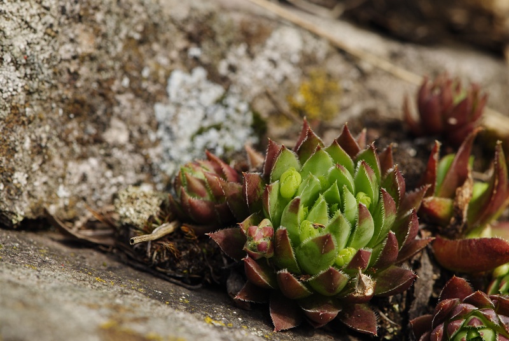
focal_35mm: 128
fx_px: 1805
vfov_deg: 10.8
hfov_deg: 16.0
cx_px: 254
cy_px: 170
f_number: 8
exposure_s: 1/100
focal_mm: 85
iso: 100
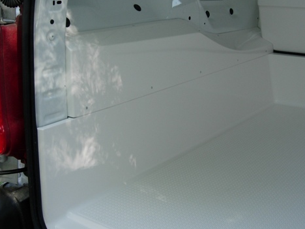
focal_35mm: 52
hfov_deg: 36.8
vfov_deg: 28.0
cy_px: 99
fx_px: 458
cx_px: 157
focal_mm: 7.8
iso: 64
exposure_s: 1/279
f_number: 2.8
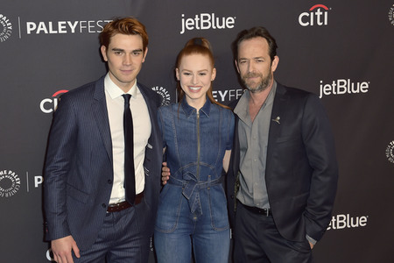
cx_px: 197
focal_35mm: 50
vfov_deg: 27.0
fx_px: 547
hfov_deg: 39.6
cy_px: 132
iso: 250
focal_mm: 50
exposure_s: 1/250
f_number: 6.3
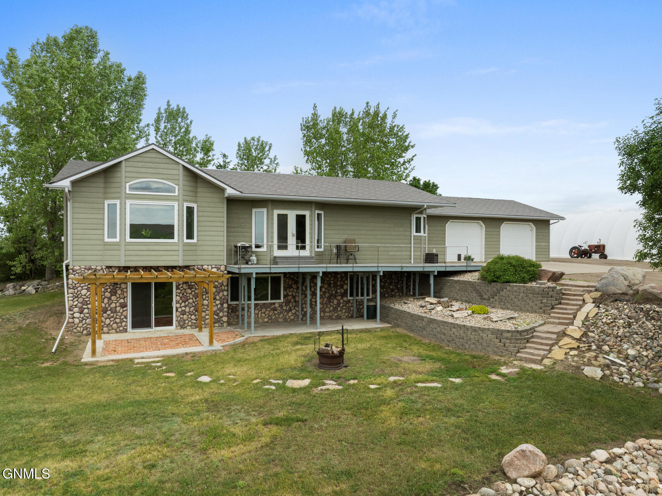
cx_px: 331
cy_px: 248
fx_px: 459
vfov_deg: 56.8
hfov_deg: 71.6
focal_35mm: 24
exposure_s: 1/640
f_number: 5.6
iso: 100
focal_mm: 12.29
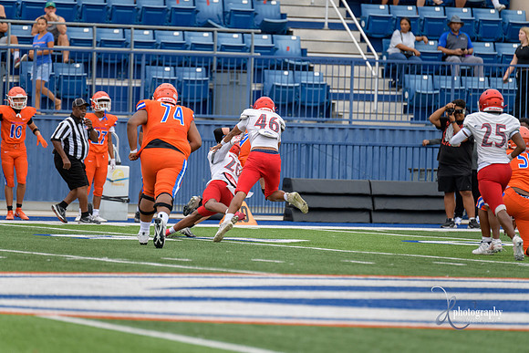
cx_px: 264
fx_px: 4409
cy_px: 176
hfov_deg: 6.9
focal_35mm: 300
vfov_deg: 4.6
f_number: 3.5
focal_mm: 300
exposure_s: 1/1000
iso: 800
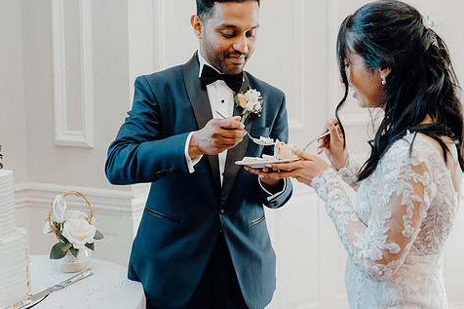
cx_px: 246
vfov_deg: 27.0
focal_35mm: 50
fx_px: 644
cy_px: 136
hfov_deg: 39.6
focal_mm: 41
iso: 1250
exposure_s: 1/200
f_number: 3.5
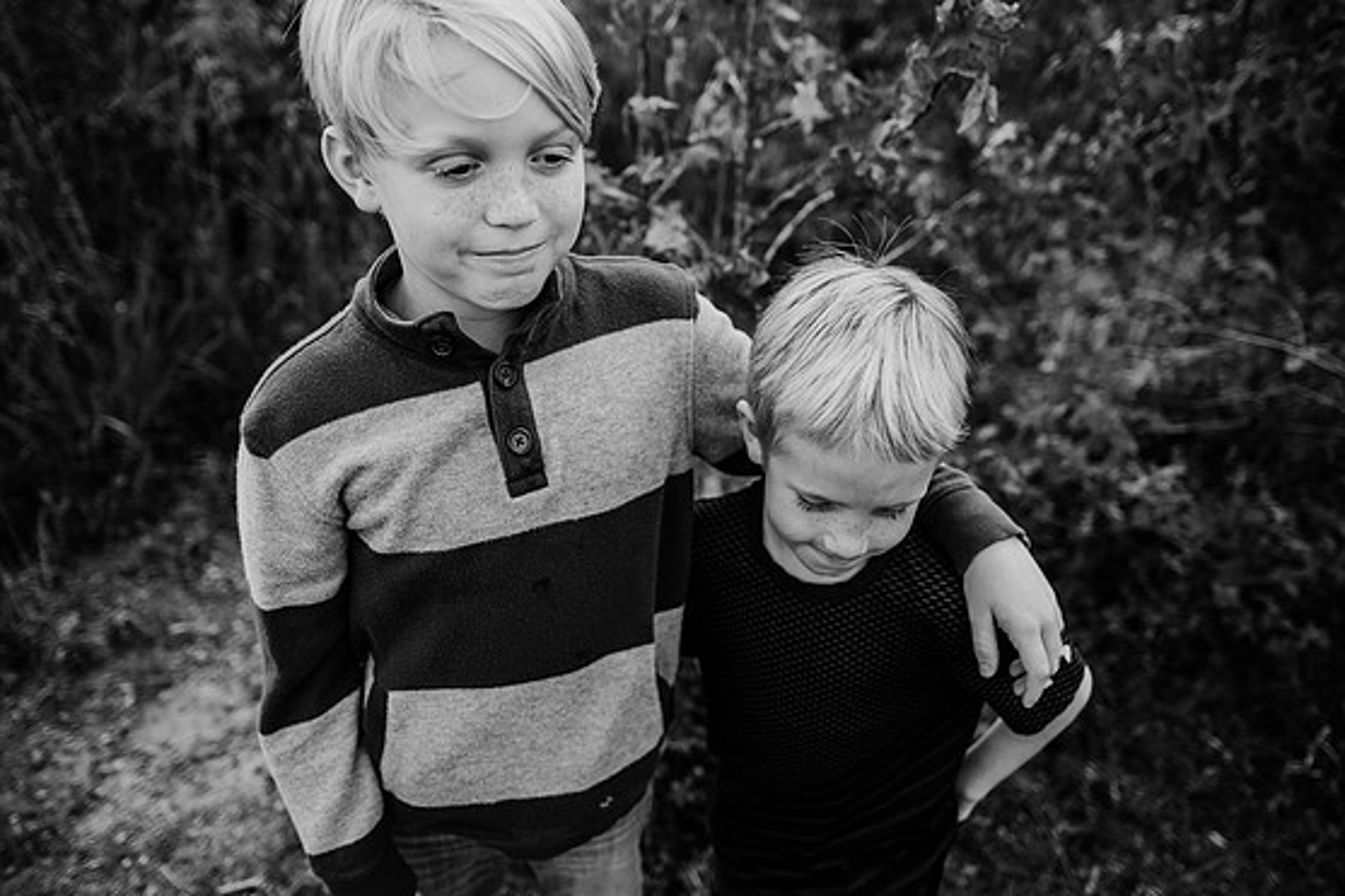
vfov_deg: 51.3
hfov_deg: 71.5
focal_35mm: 25
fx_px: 934
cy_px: 448
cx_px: 669
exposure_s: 1/800
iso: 200
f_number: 2.5
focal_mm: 24
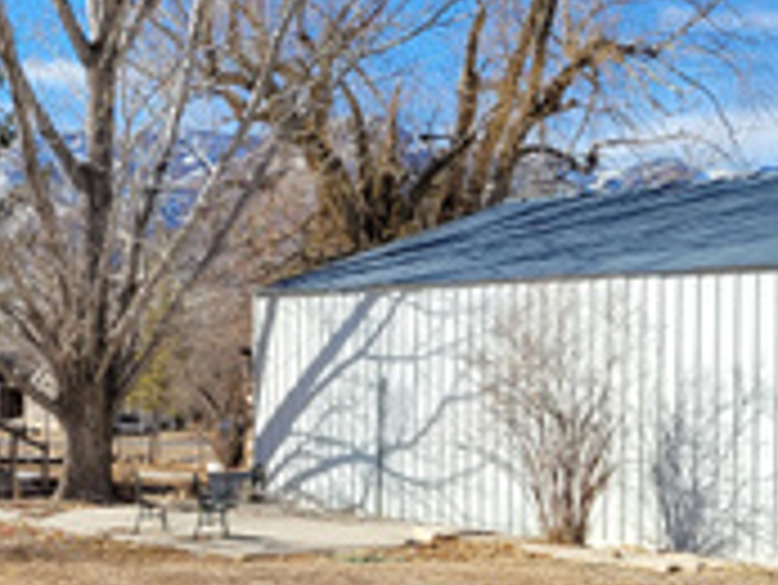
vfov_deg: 15.4
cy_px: 414
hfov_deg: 20.4
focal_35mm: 96
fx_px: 2159
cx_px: 261
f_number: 1.8
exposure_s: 1/2384
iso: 40
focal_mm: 5.4
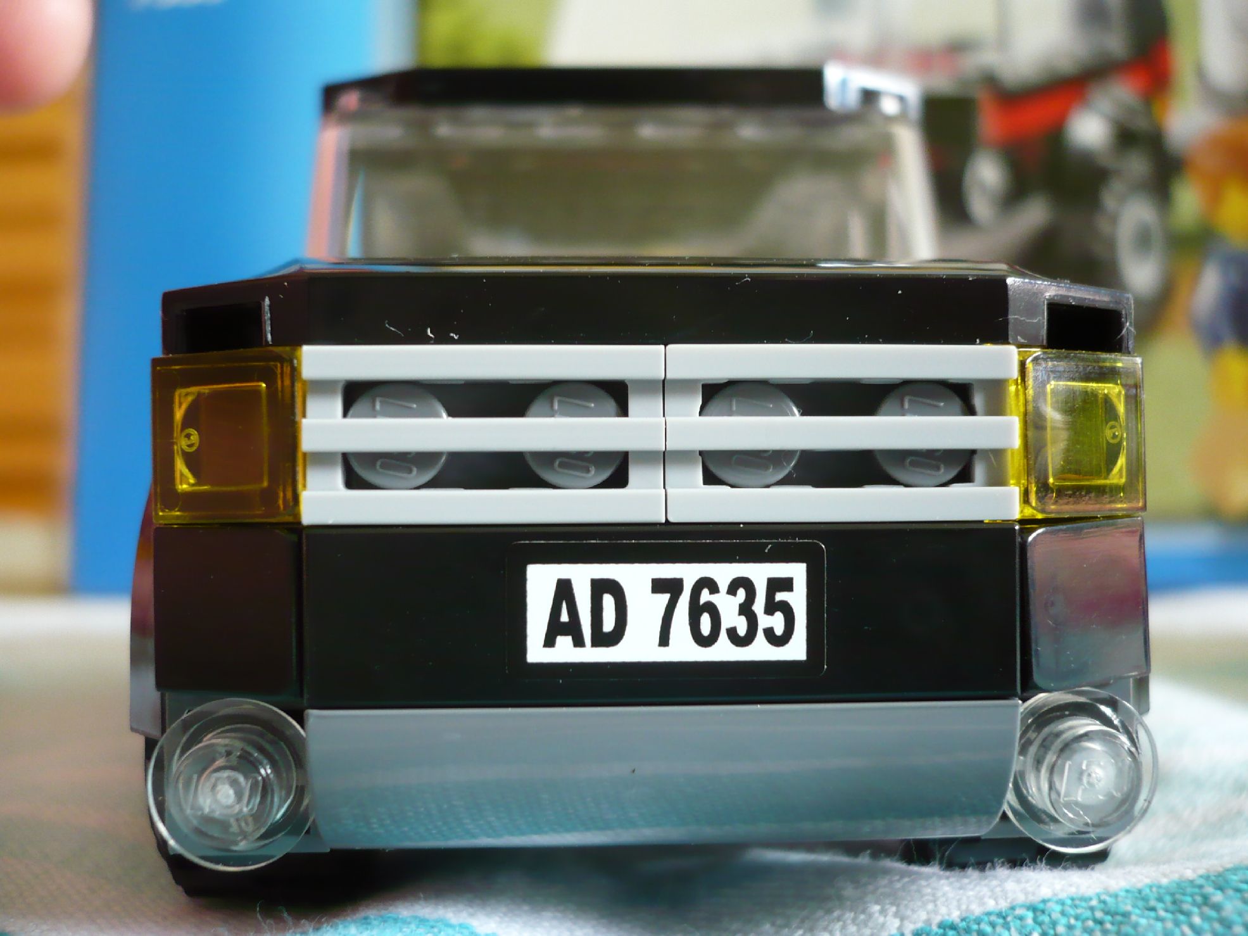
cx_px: 624
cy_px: 468
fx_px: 1262
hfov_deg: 52.6
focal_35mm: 35
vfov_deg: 40.7
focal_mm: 5.8
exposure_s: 1/20
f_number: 2.8
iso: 200
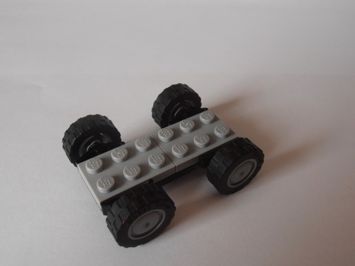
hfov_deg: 50.1
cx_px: 178
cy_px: 133
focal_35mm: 37
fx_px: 379
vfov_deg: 38.7
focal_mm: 6.61
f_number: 3.9
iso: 125
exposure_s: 1/20
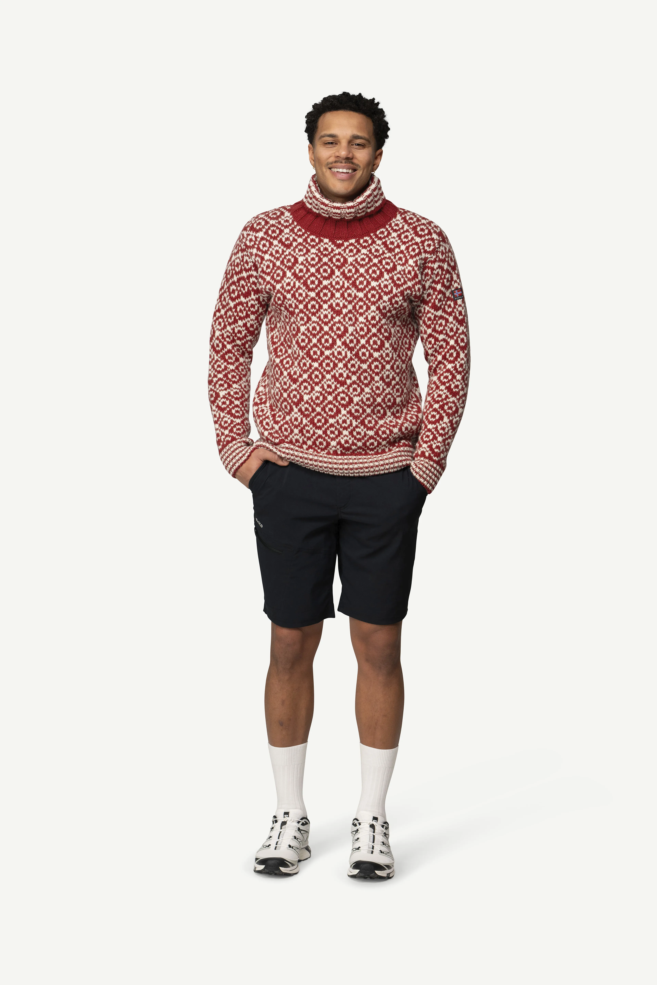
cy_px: 492
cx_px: 328
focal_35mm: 70
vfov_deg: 28.8
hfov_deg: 19.5
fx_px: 1916
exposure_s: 1/80
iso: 500
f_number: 5
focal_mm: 70
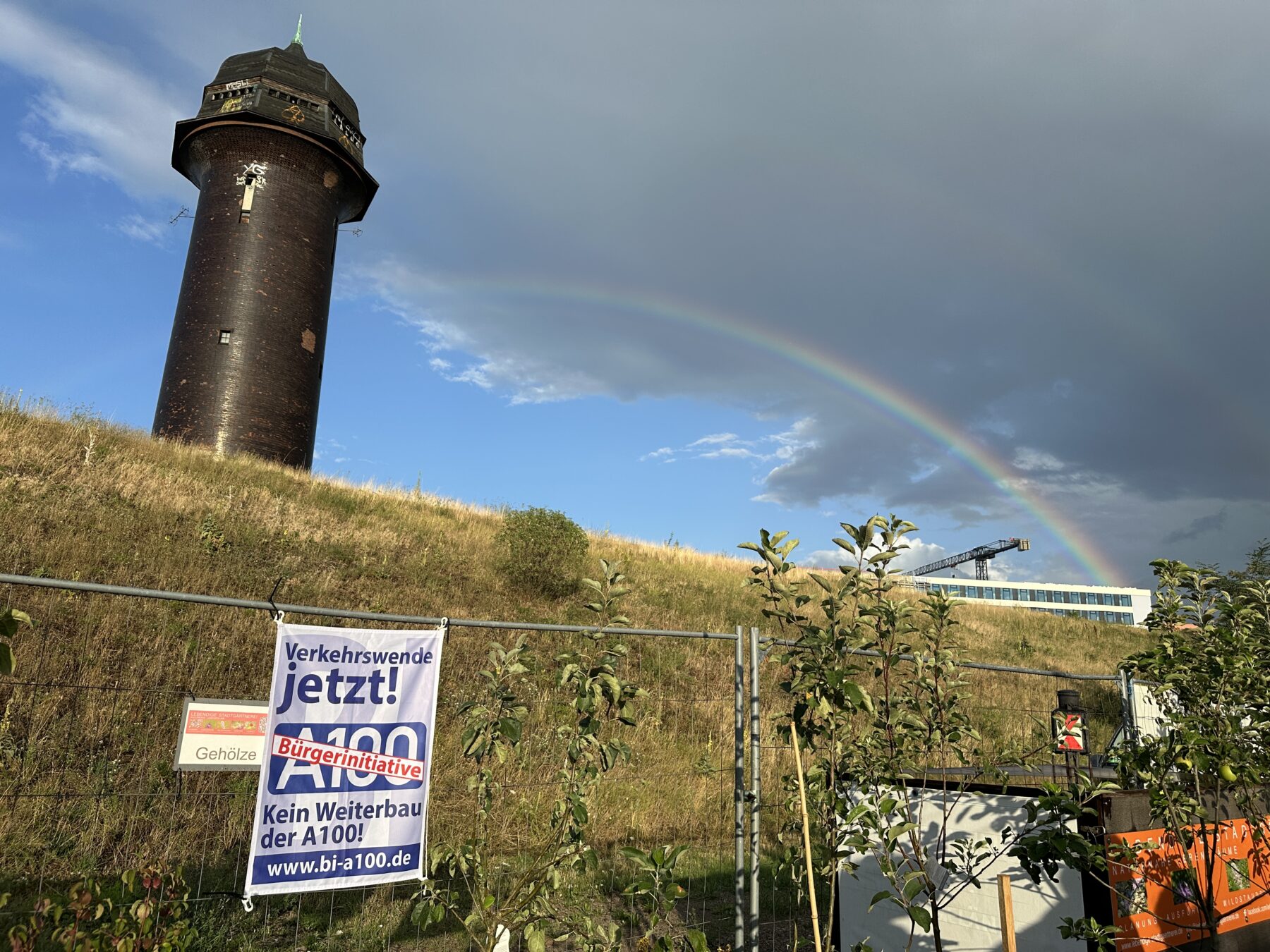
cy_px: 476
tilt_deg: +15.9
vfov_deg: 56.8
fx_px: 881
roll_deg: -2.8
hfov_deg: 71.6
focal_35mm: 24
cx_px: 635
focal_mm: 6.86
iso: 80
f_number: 1.78
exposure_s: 1/4016
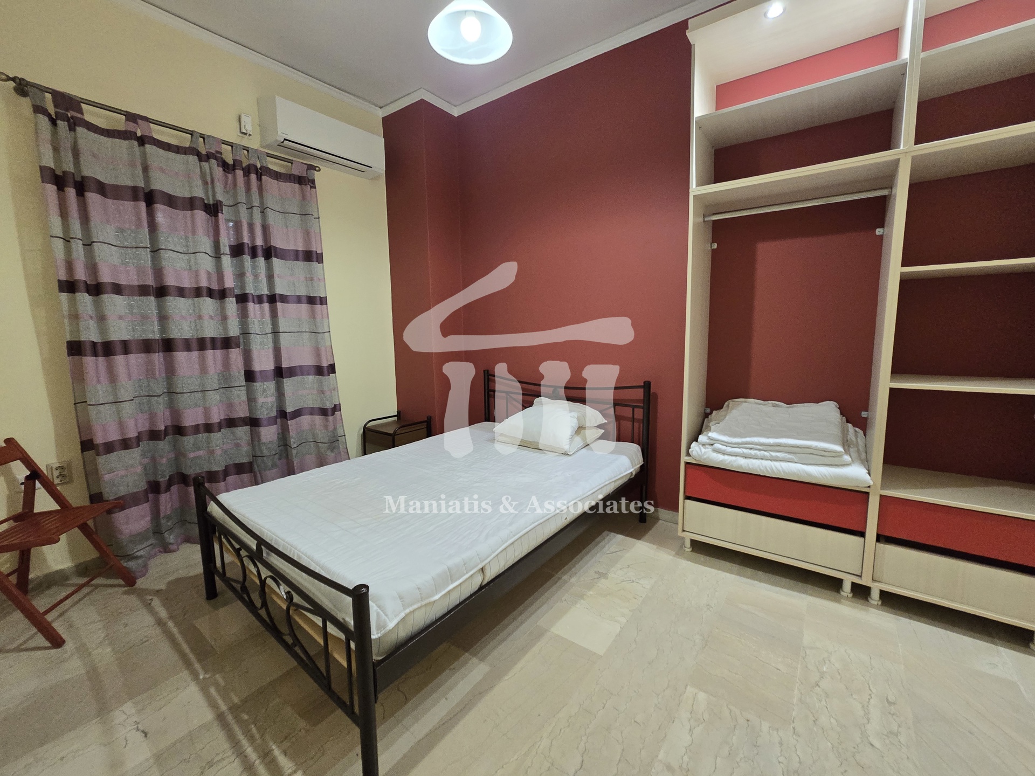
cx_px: 518
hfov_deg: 106.2
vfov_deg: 89.9
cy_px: 388
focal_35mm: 13
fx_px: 389
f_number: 2.2
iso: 500
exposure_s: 1/100
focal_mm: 2.2
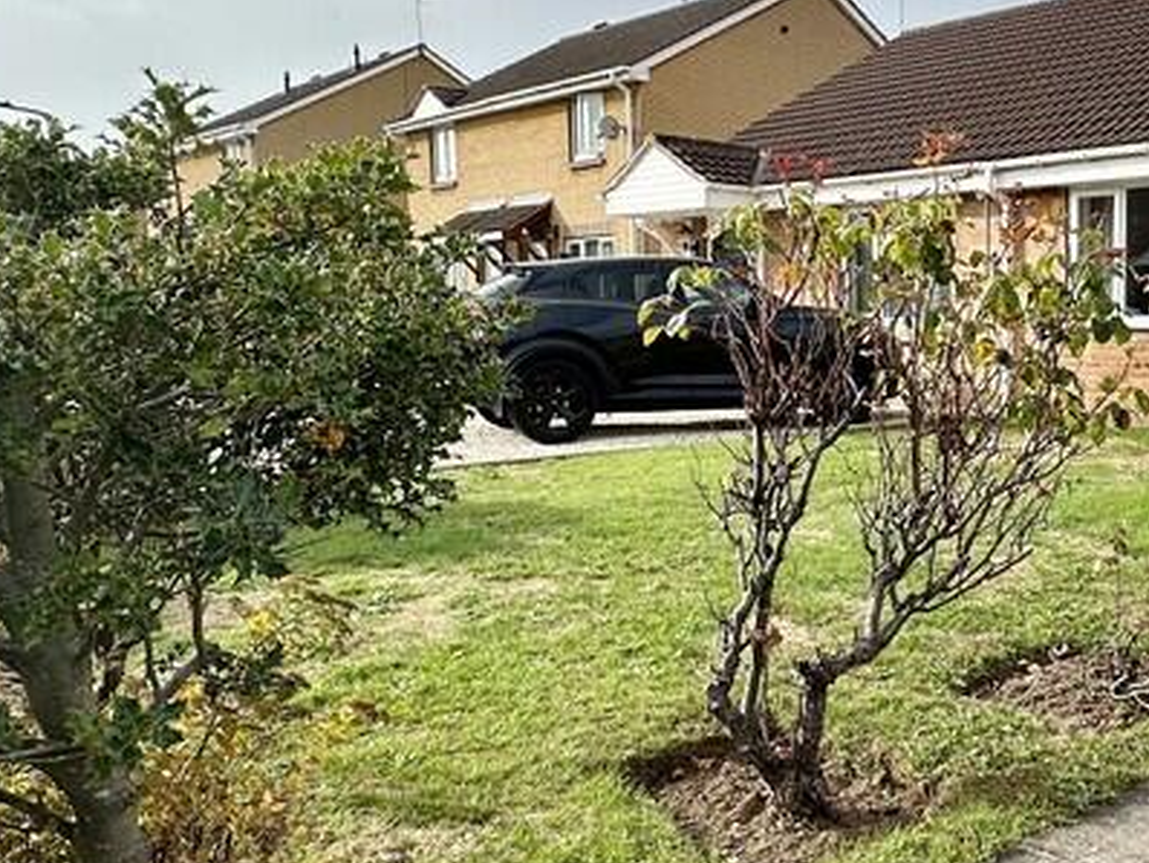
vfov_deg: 39.7
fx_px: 1196
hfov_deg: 47.5
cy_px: 436
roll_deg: +0.4
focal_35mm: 36
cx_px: 976
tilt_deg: -6.6
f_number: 2.2
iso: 40
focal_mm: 2.22
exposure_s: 1/1114
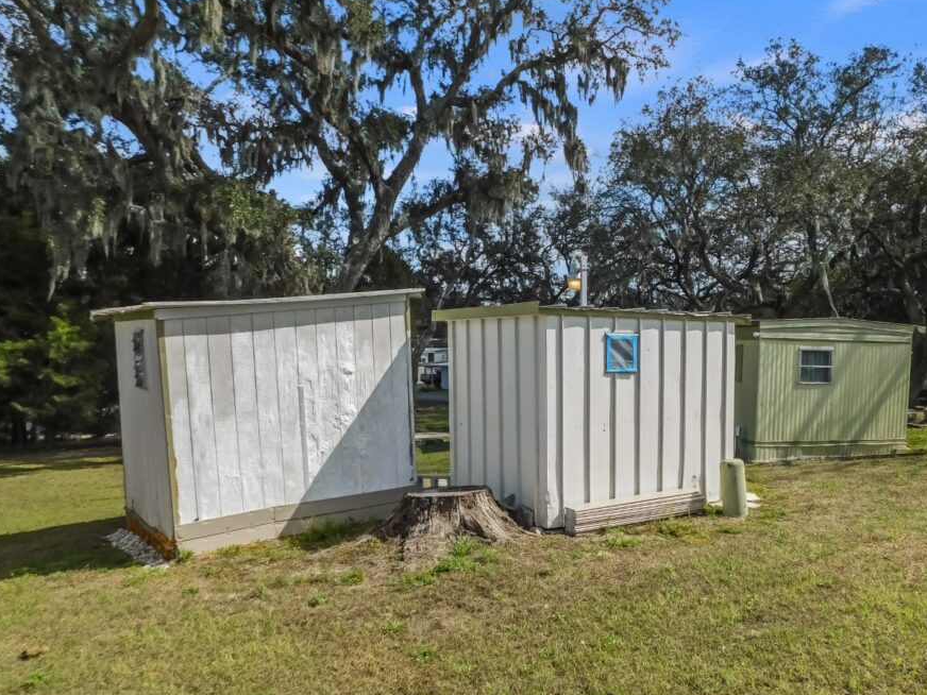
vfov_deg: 51.3
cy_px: 363
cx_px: 539
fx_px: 723
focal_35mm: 27
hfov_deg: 64.9
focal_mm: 4
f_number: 6
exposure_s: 1/400
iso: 125
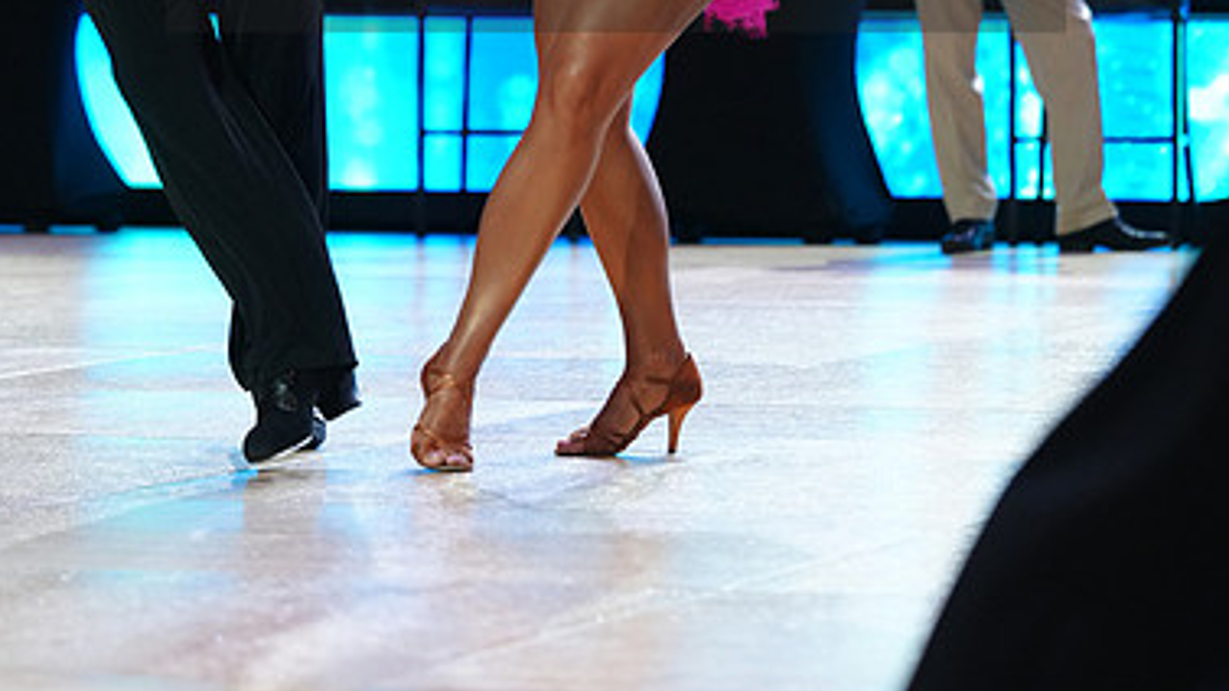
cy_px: -75
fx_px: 6876
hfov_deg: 10.2
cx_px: 618
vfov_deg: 5.7
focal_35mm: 211
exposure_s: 1/320
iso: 2500
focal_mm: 131
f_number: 4
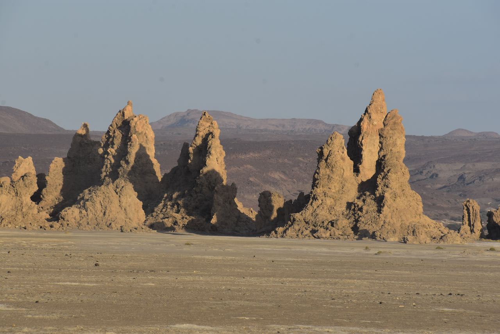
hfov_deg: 6.9
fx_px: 4167
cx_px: 250
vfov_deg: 4.6
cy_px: 167
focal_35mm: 300
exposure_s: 1/250
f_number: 10
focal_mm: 200
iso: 200
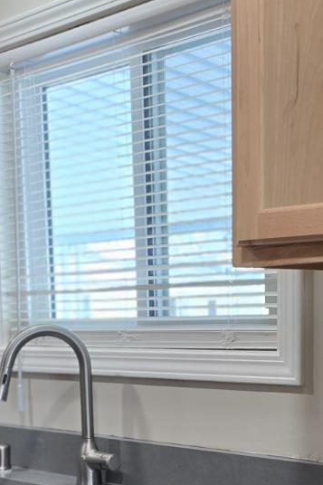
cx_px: 195
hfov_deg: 20.3
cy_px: 399
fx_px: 902
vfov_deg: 29.3
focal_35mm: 67
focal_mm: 6.3
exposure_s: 1/120
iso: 200
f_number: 1.7
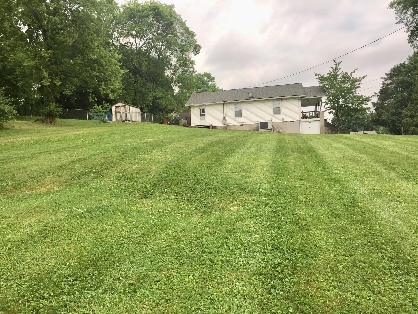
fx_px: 350
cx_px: 209
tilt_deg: -1.6
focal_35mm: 29
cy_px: 157
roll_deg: +2.6
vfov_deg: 48.2
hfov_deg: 61.7
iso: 40
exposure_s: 1/1236
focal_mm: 4.15
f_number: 2.2
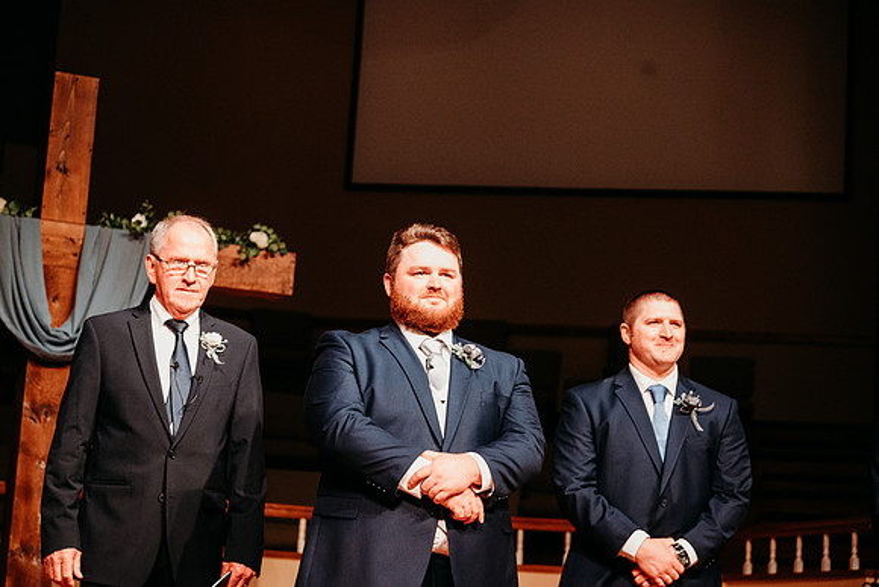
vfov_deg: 16.7
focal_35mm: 82
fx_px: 2003
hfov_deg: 24.8
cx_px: 440
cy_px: 294
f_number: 4.5
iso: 5000
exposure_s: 1/125
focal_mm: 82
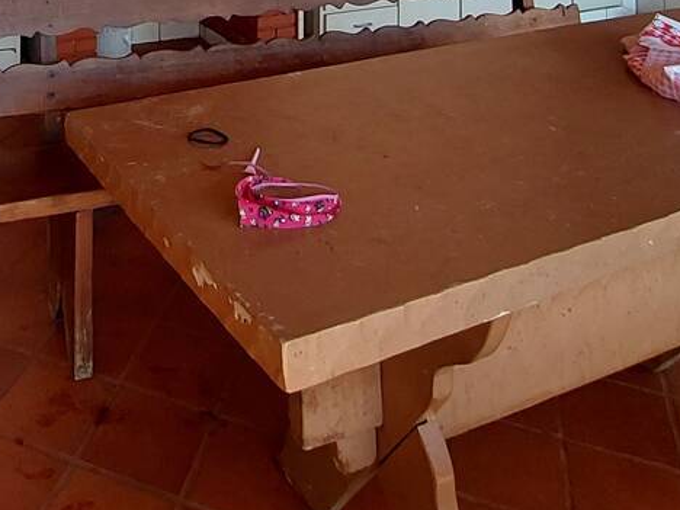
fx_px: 786
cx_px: 163
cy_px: -224
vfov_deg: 27.1
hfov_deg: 45.1
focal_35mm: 40
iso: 80
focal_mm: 1.74
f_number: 2.2
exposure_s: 1/120
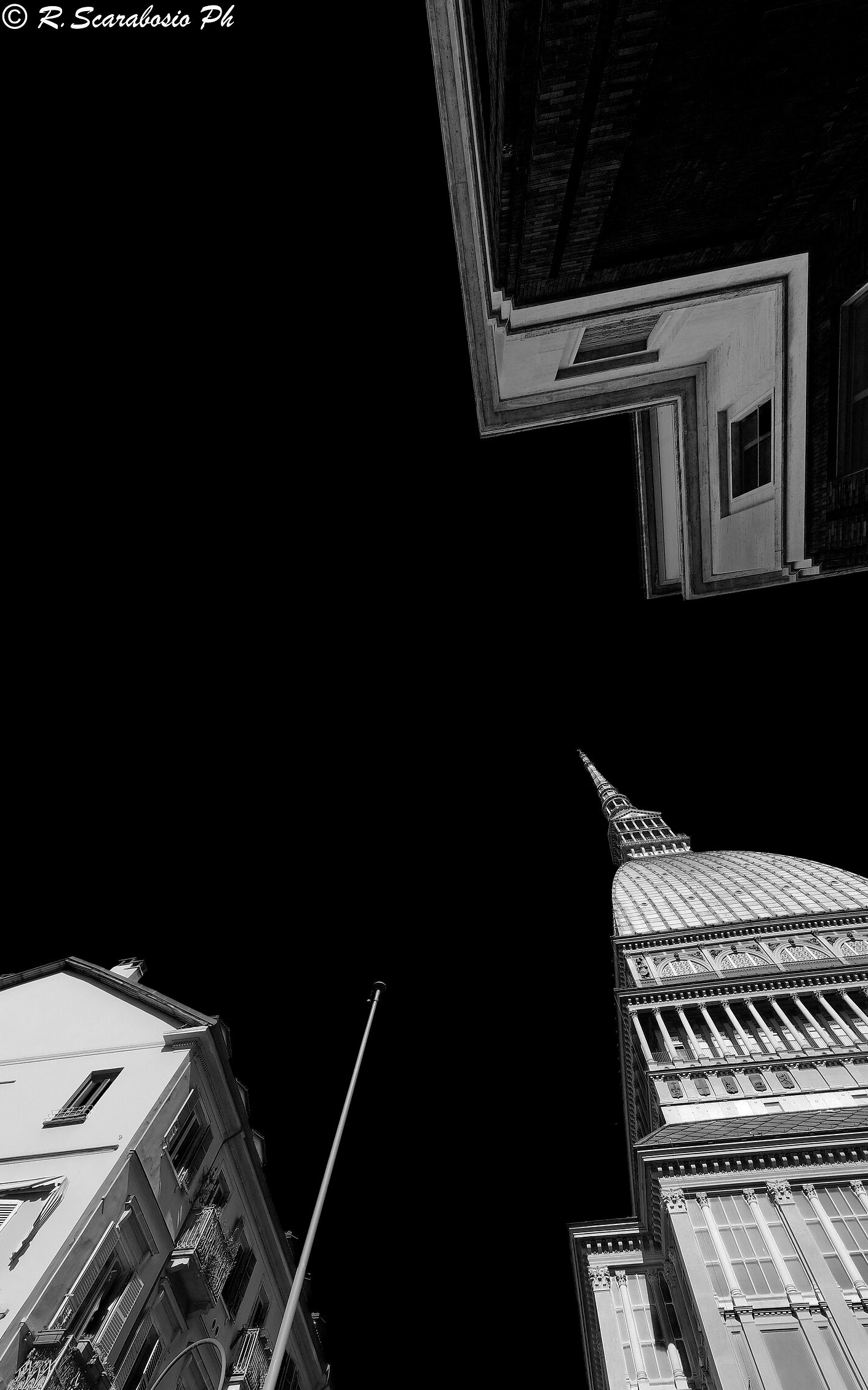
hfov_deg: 82.5
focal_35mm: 13
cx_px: 480
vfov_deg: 109.2
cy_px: 737
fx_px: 492
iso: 200
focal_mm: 8
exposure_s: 1/180
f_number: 11
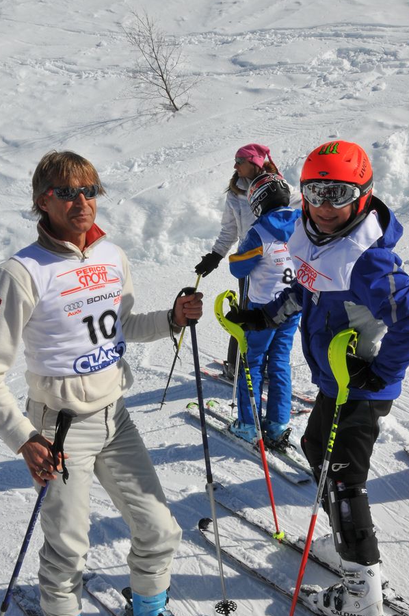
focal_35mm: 36
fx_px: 615
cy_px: 382
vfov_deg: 52.7
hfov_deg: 36.7
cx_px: 242
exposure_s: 1/160
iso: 200
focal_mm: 18
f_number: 22
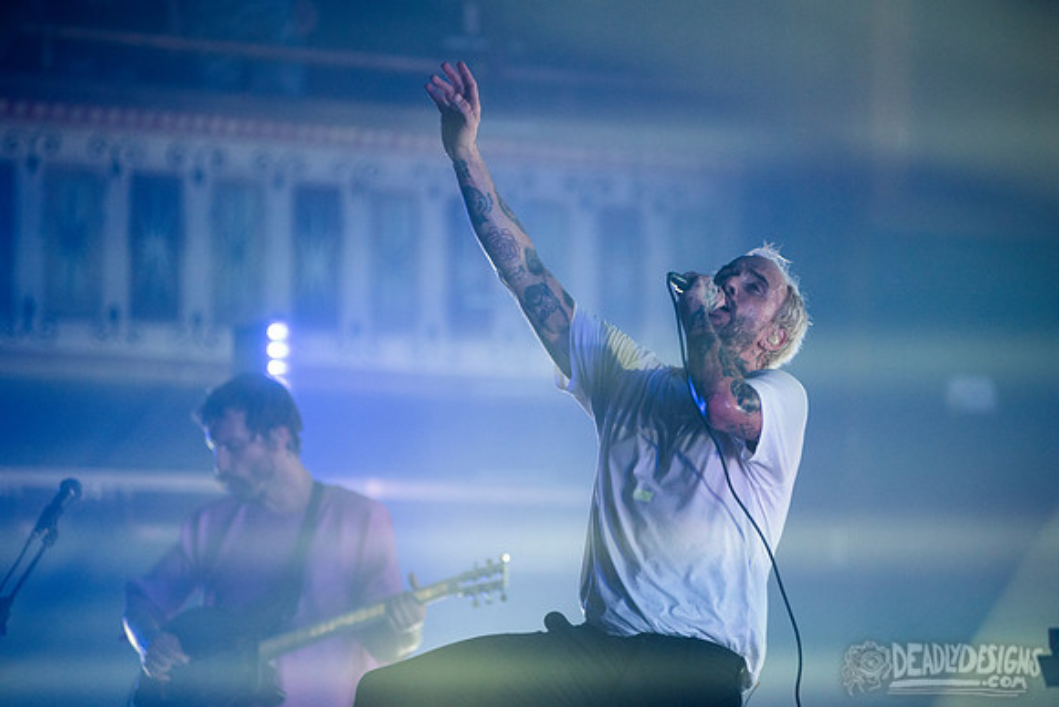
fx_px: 6335
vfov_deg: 6.4
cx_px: 570
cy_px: 326
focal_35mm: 215
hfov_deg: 9.6
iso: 2500
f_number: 3.2
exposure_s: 1/1000
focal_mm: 200
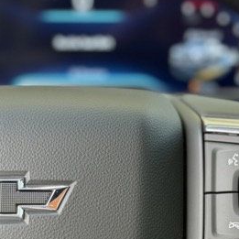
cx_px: 174
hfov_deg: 16.7
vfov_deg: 16.7
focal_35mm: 104
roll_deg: +1.3
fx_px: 812
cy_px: 179
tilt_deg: -19.9
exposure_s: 1/121
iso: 80
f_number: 1.78
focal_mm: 6.76
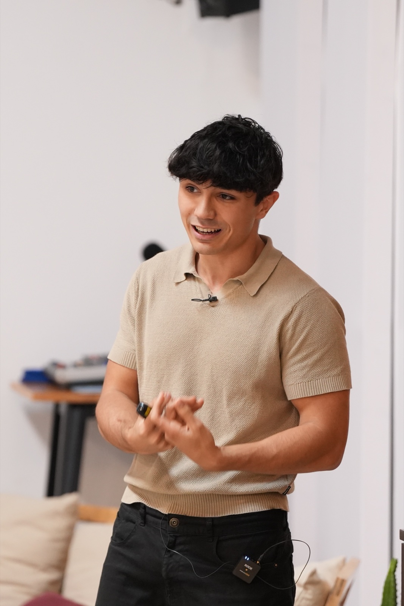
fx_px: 2373
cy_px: 303
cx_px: 202
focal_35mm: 141
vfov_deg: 14.5
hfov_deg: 9.7
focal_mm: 141
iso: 3200
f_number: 2.8
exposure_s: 1/200
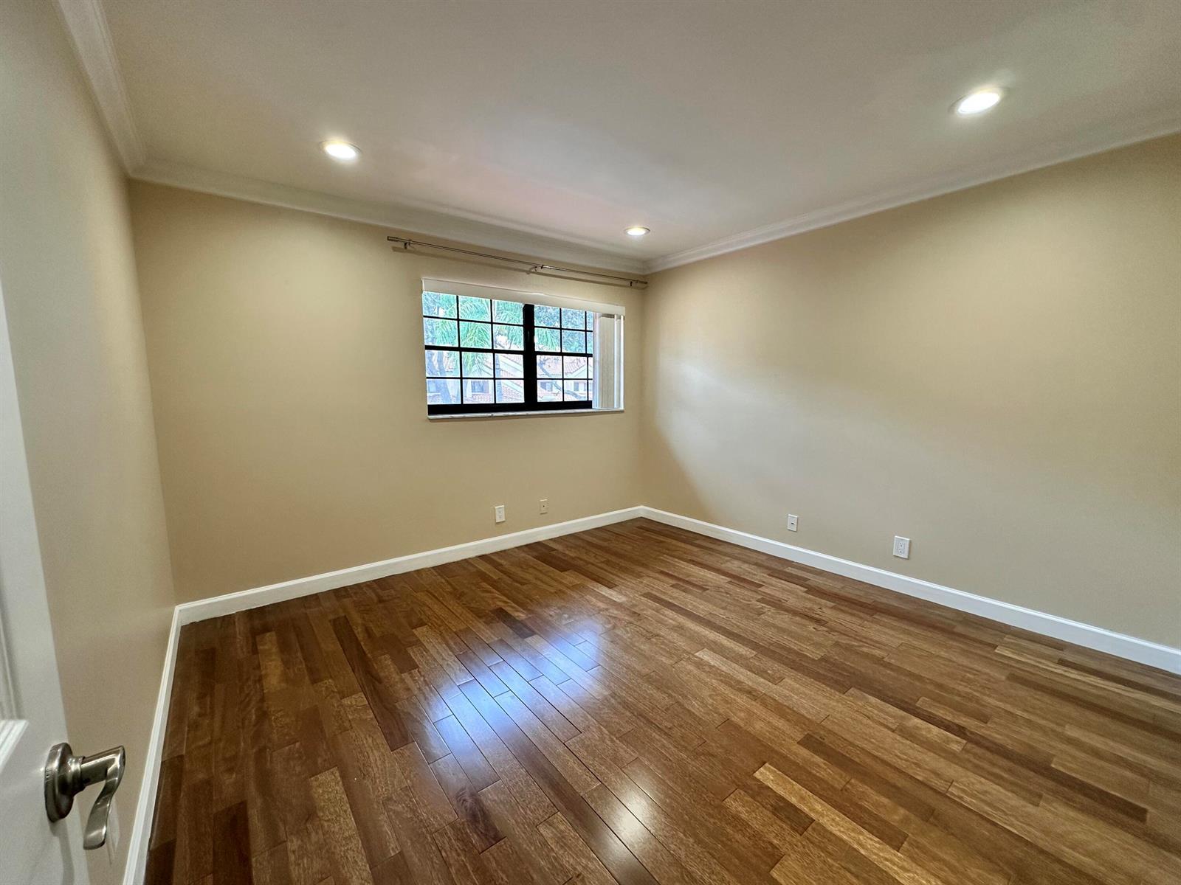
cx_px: 590
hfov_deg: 102.1
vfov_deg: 85.7
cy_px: 442
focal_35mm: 14
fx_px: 478
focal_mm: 2.22
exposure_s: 1/120
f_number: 2.2
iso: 160
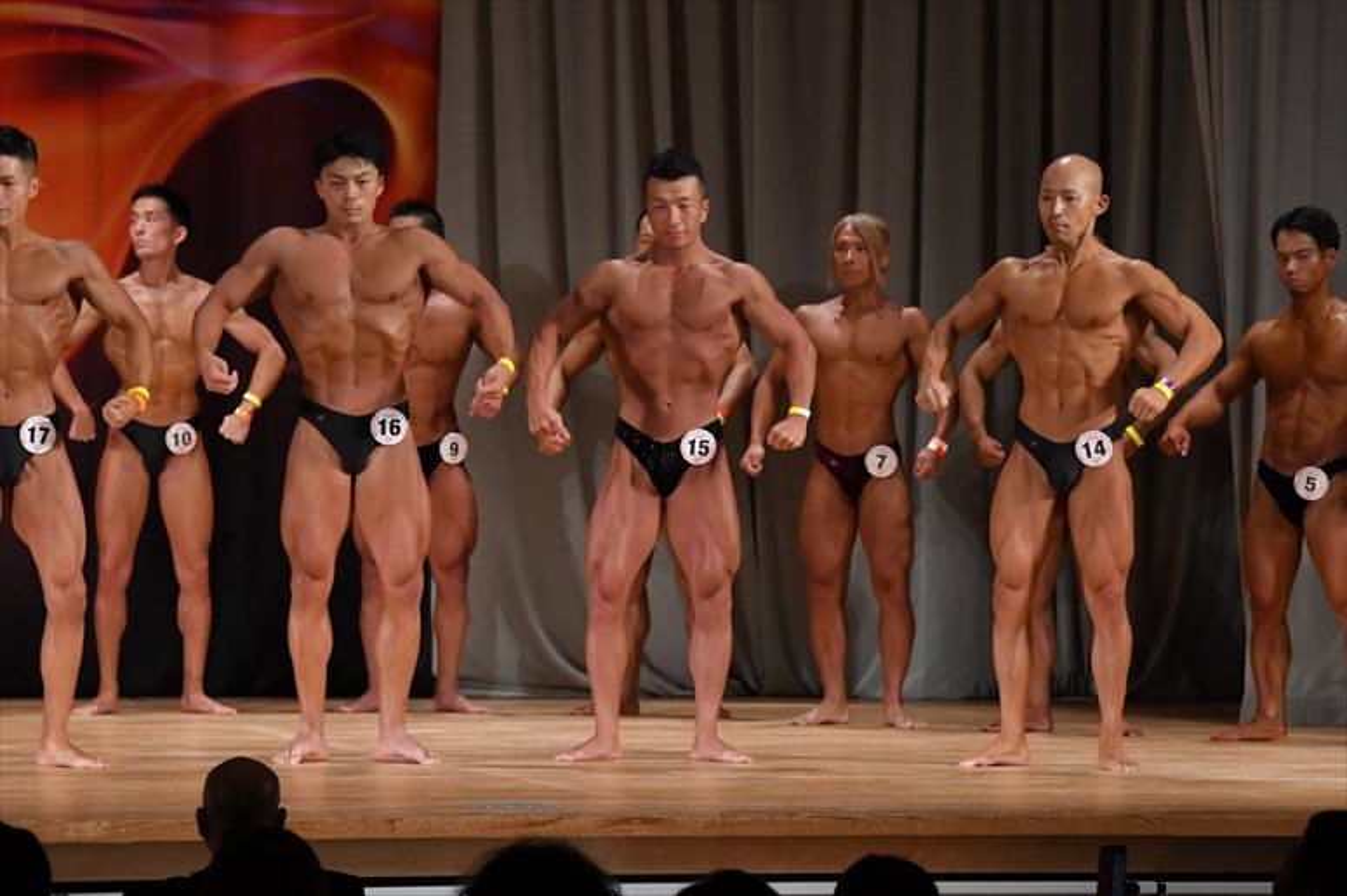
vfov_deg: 6.8
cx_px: 674
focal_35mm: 202
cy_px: 448
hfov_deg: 10.2
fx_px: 7555
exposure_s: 1/400
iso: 3200
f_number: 5.6
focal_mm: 135
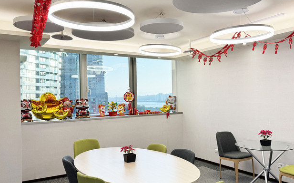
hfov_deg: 58.1
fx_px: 264
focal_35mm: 33
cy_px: 90
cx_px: 161
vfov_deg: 38.3
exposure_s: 1/191
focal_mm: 6.76
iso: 64
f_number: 1.78
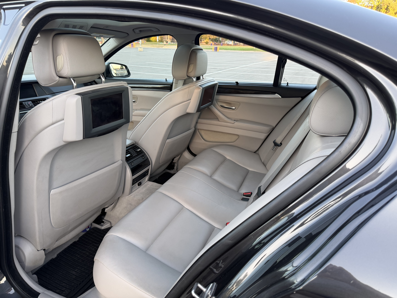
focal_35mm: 24
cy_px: 149
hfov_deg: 71.6
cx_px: 198
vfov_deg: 56.8
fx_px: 275
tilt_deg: -20.4
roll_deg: -1.3
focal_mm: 6.76
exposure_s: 1/121
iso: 125
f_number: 1.78
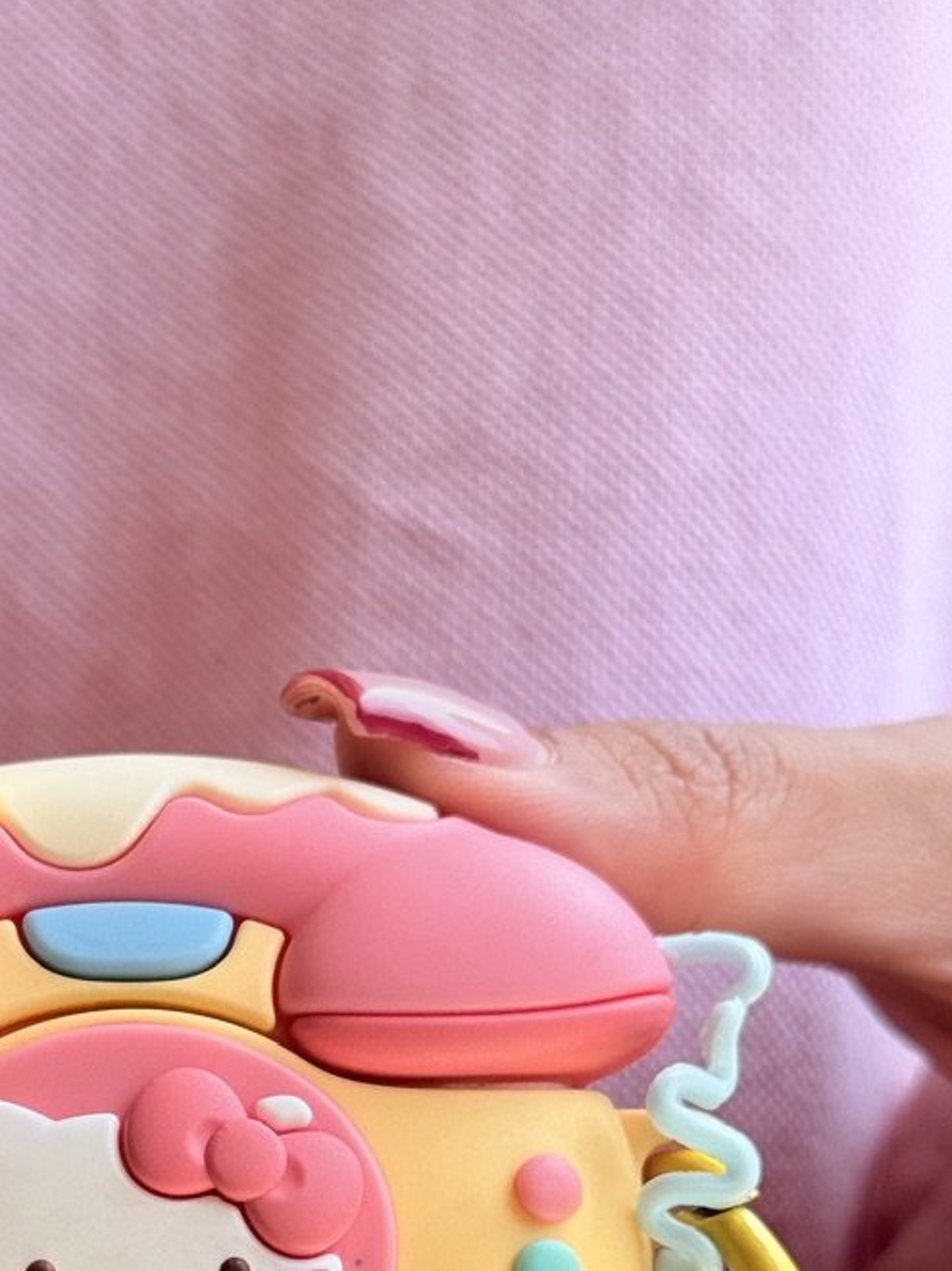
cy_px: 1188
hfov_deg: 15.7
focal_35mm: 93
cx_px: 92
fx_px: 3414
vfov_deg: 20.6
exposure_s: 1/778
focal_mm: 6.76
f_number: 1.78
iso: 64
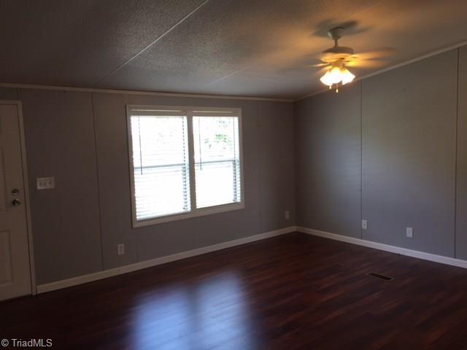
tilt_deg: -4.8
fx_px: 391
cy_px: 175
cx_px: 234
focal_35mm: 29
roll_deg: +1.1
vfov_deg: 48.2
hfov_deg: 61.7
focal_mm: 4.15
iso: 32
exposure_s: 1/60
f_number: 2.2
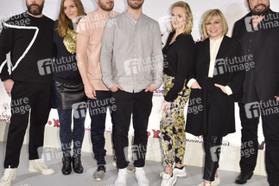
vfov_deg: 25.5
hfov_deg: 37.5
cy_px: 87
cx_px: 158
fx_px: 411
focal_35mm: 53
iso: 1000
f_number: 6.3
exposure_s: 1/160
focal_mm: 38
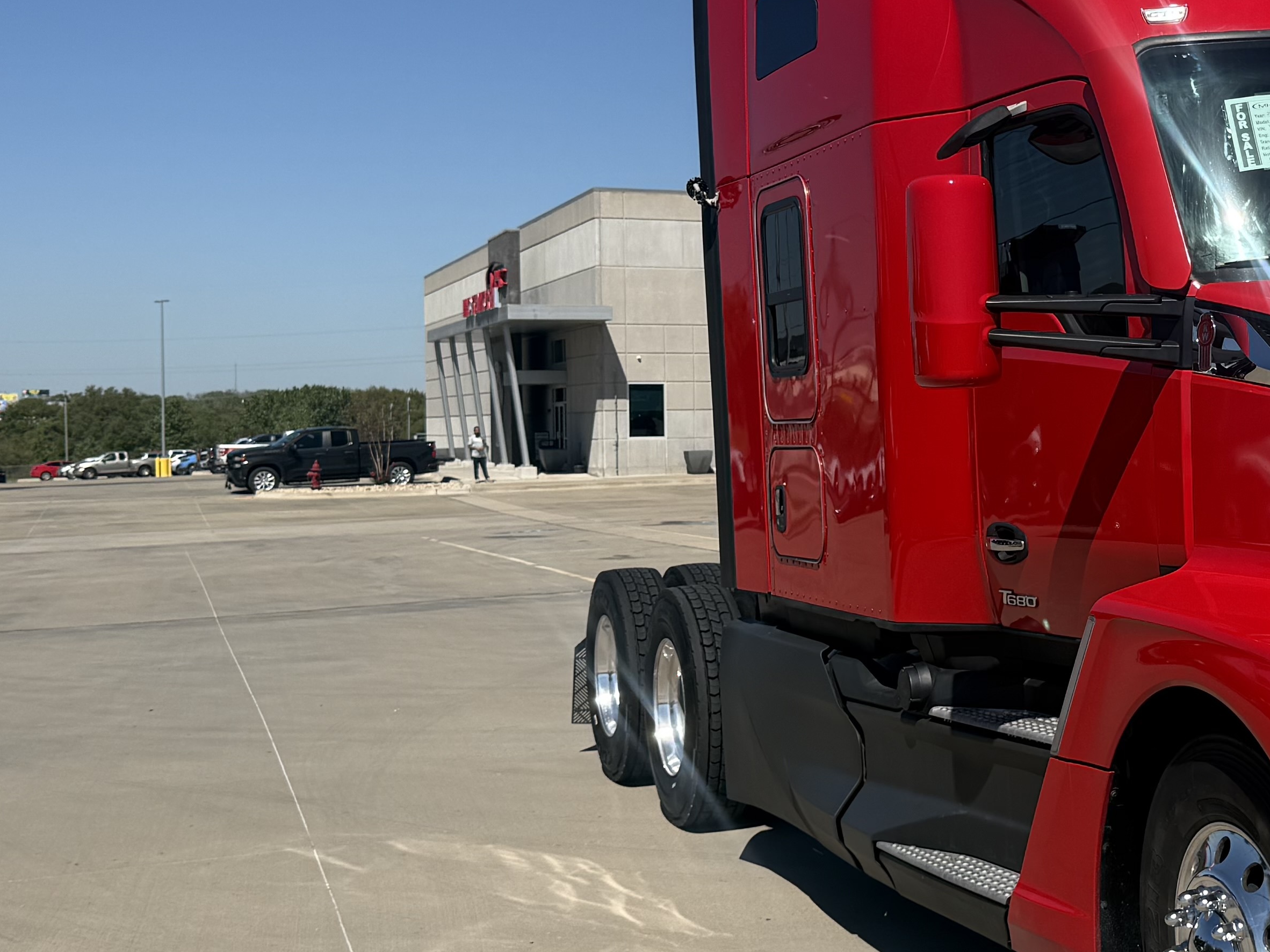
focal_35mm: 58
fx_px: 2128
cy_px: 423
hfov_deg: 31.6
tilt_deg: +1.2
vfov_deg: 25.2
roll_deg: +0.4
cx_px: 1146
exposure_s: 1/6711
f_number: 1.78
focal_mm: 6.76
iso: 80
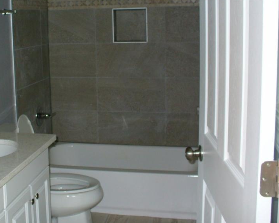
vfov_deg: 29.1
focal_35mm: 52
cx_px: 86
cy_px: 89
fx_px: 429
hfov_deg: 35.5
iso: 100
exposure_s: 1/60
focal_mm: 6.1
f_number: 2.8
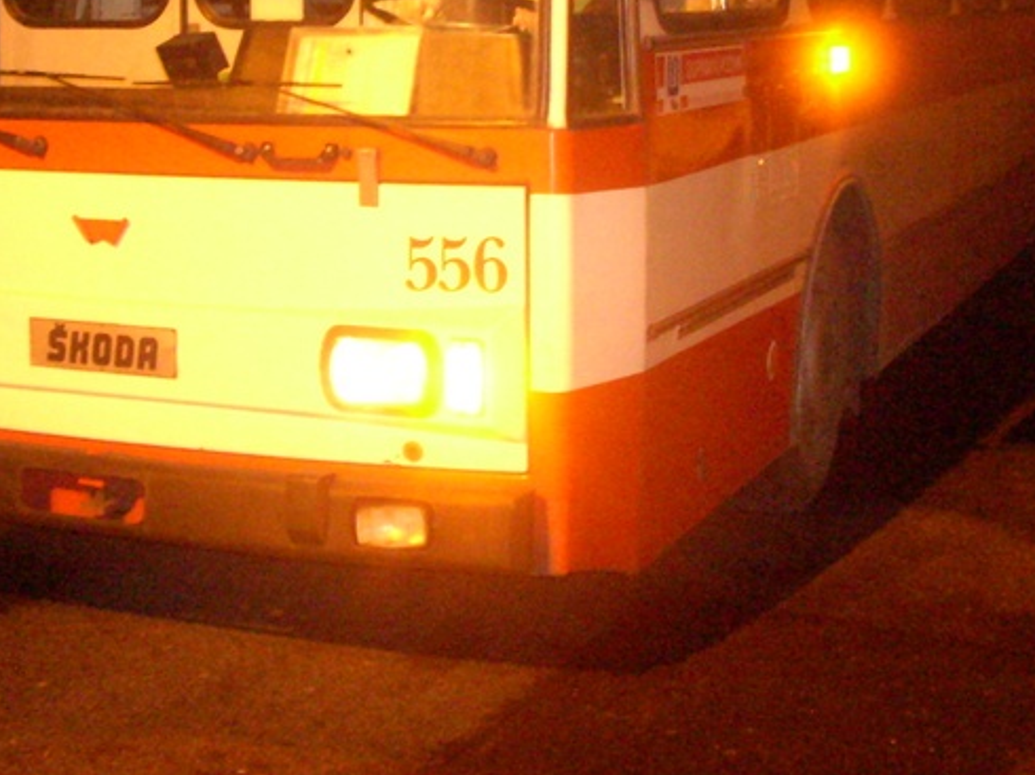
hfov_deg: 28.6
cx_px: 524
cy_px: 71
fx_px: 2032
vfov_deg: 21.1
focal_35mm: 68
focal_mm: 6.2
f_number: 2.8
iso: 800
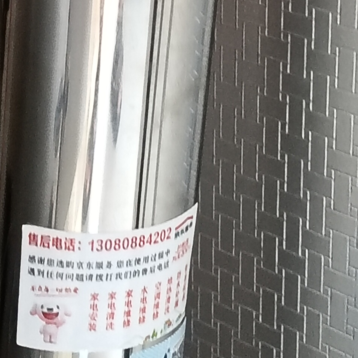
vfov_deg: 13.9
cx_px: 191
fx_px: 1463
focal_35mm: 125
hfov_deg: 14.0
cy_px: 71
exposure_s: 1/20
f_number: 1.8
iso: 2219
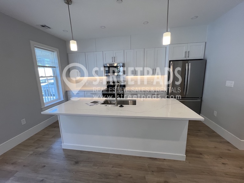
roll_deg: +1.7
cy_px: 92
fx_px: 92
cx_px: 122
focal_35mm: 13
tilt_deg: -8.5
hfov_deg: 106.2
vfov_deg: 89.9
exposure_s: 1/120
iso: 125
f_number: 1.8
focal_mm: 1.57
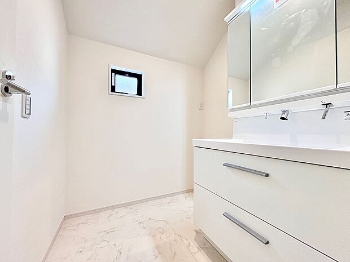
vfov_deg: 85.7
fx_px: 142
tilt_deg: +1.2
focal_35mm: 14
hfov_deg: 102.1
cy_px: 131
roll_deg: -0.2
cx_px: 175
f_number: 2.2
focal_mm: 2.22
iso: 160
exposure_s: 1/100
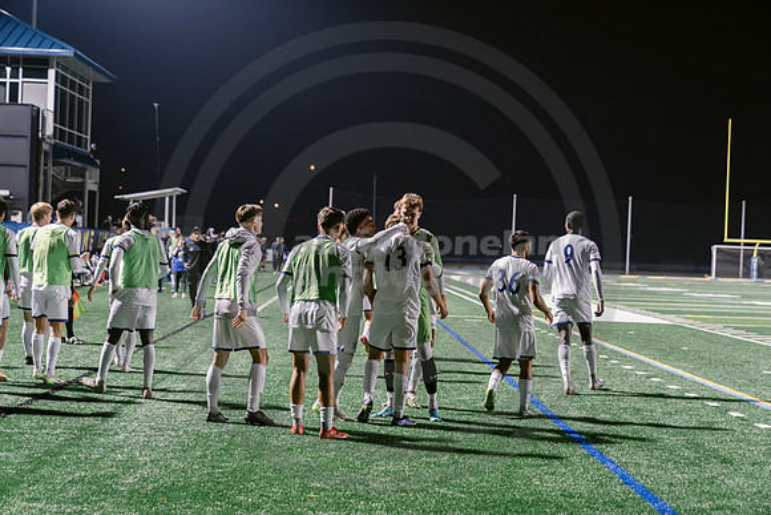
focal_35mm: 70
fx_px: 1499
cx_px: 386
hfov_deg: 28.8
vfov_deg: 19.5
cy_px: 258
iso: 2500
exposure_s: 1/125
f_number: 3.5
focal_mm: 70
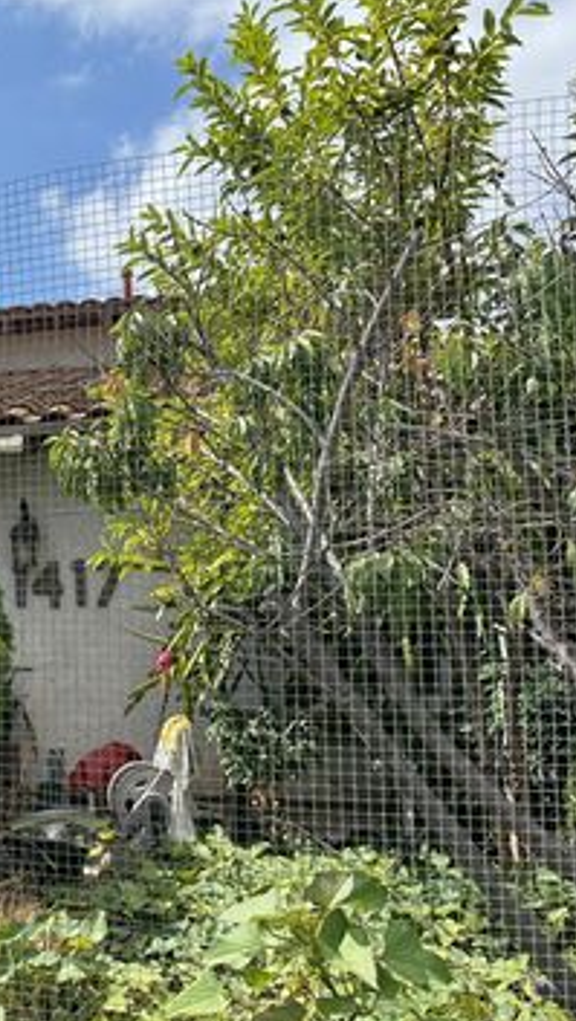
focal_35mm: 37
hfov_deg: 29.4
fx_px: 1003
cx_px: -32
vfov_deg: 54.0
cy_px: 531
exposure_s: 1/4673
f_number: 1.78
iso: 100
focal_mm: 6.76
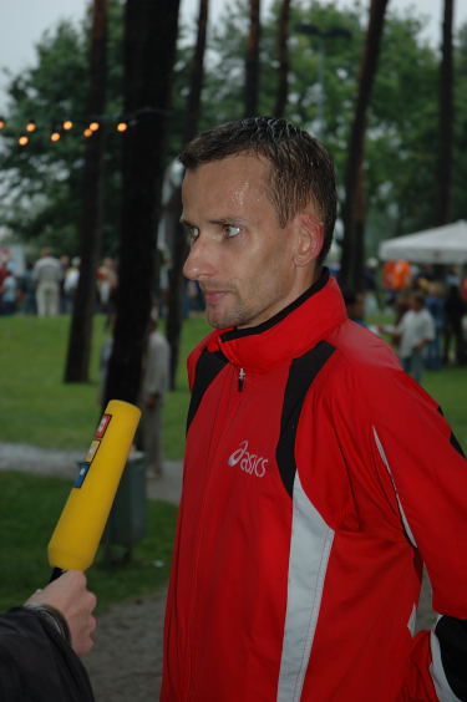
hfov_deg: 17.5
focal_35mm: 78
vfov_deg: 26.0
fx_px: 1520
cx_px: 234
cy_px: 351
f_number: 4.5
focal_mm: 52
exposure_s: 1/60
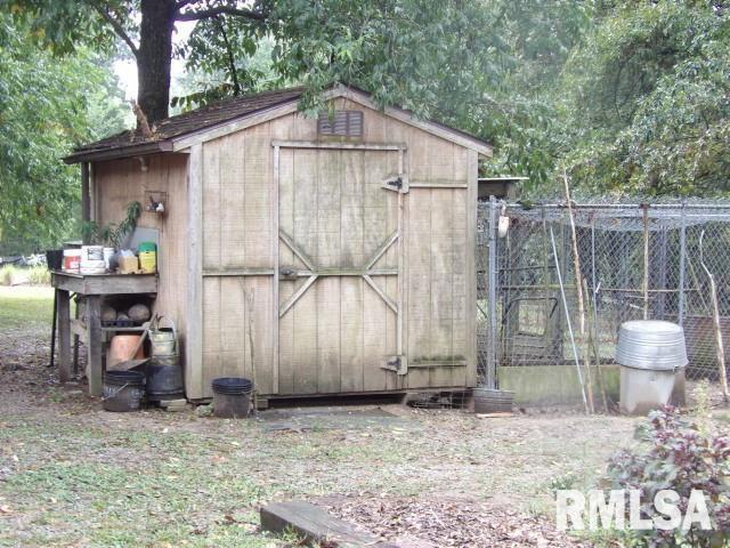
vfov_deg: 20.4
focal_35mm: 72
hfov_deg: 27.0
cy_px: 274
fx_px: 1518
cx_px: 365
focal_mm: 13
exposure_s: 1/50
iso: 363
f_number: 4.1
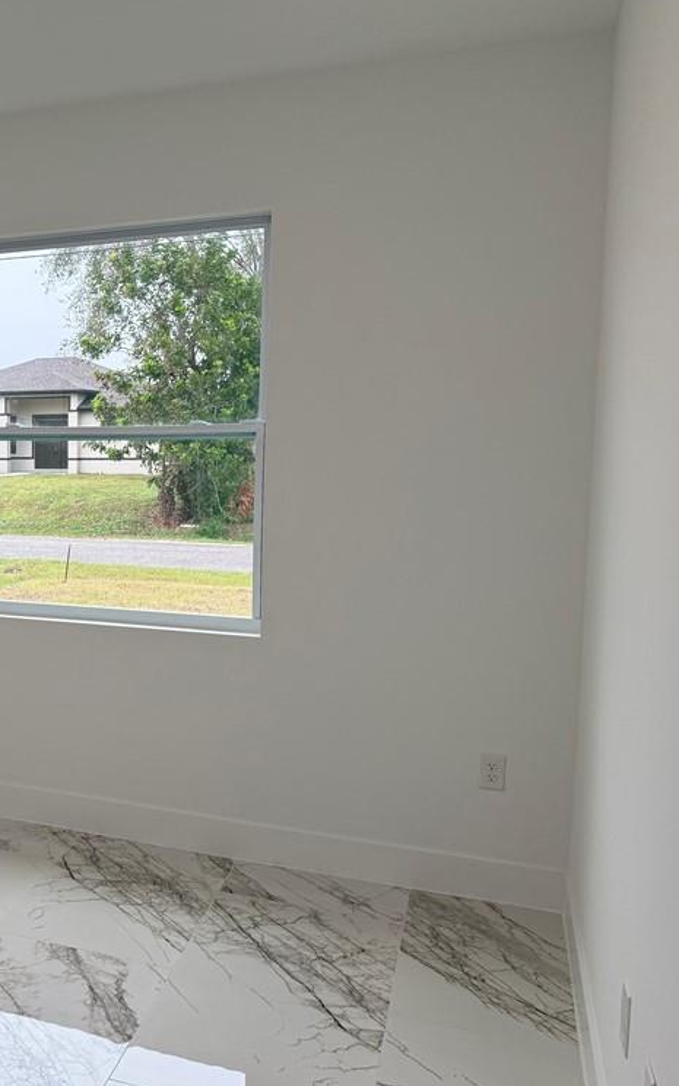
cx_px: -12
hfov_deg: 33.0
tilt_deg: -5.1
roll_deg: +0.4
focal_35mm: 35
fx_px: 1036
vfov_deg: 55.3
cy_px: 540
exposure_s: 1/137
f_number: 1.78
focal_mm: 6.76
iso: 100
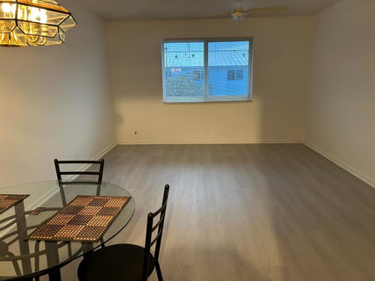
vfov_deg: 53.0
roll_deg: +0.7
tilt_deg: -13.3
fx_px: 282
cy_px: 140
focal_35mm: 26
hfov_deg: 67.3
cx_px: 188
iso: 125
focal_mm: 5.7
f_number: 1.5
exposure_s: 1/60
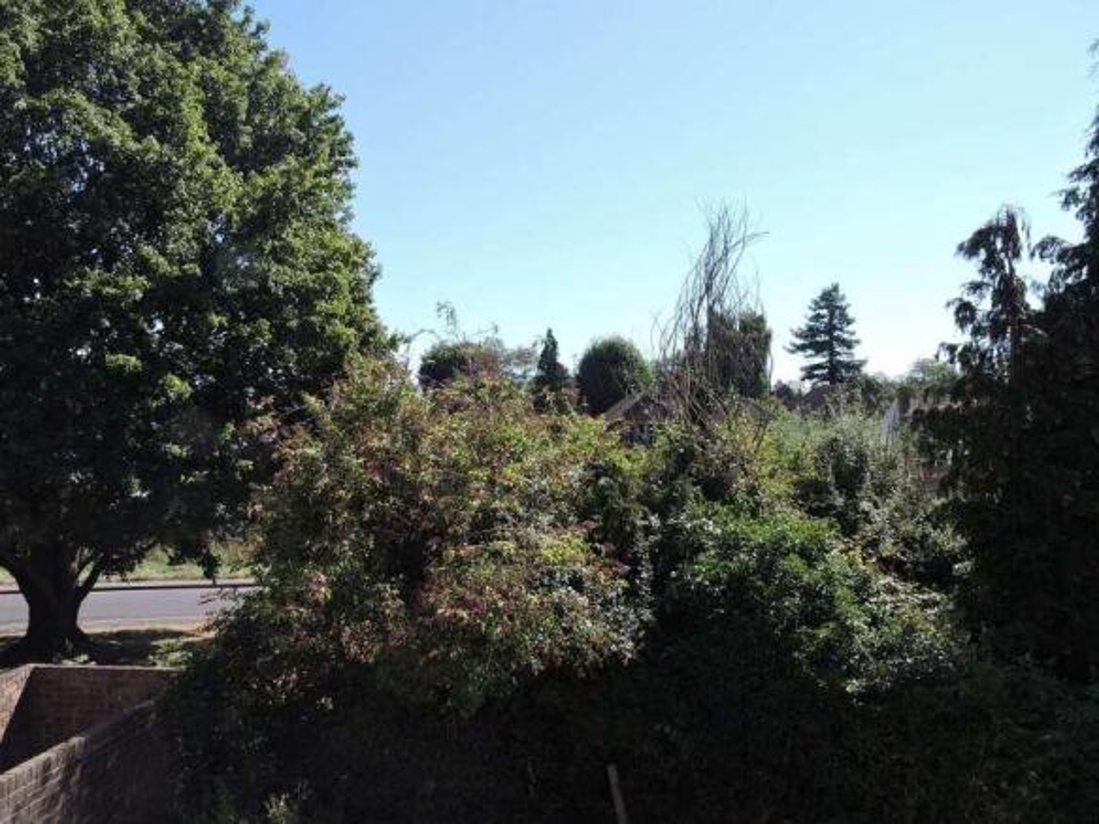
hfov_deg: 60.0
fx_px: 952
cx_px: 550
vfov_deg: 46.8
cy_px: 412
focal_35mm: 30
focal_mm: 5.4
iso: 100
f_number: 3.5
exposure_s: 1/500
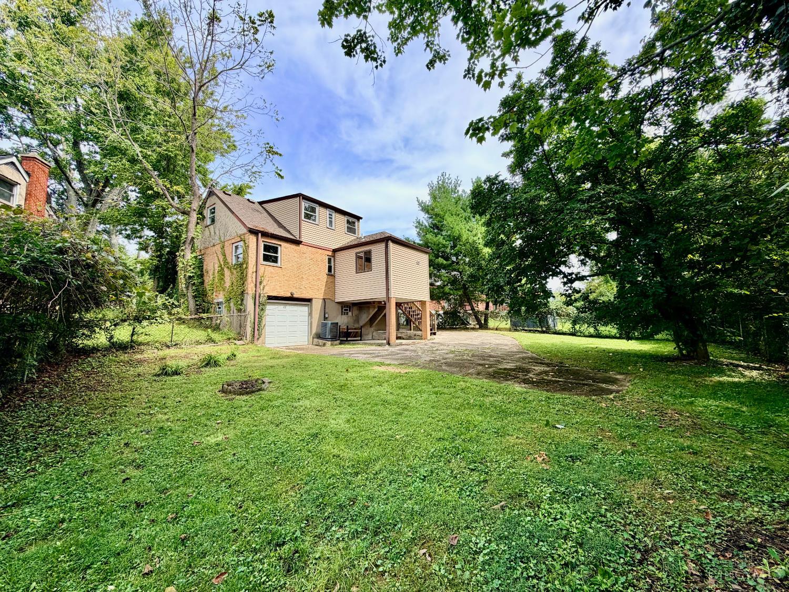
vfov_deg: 85.7
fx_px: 319
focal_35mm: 14
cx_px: 394
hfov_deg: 102.1
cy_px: 296
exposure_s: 1/770
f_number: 2.2
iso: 32
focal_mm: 2.22
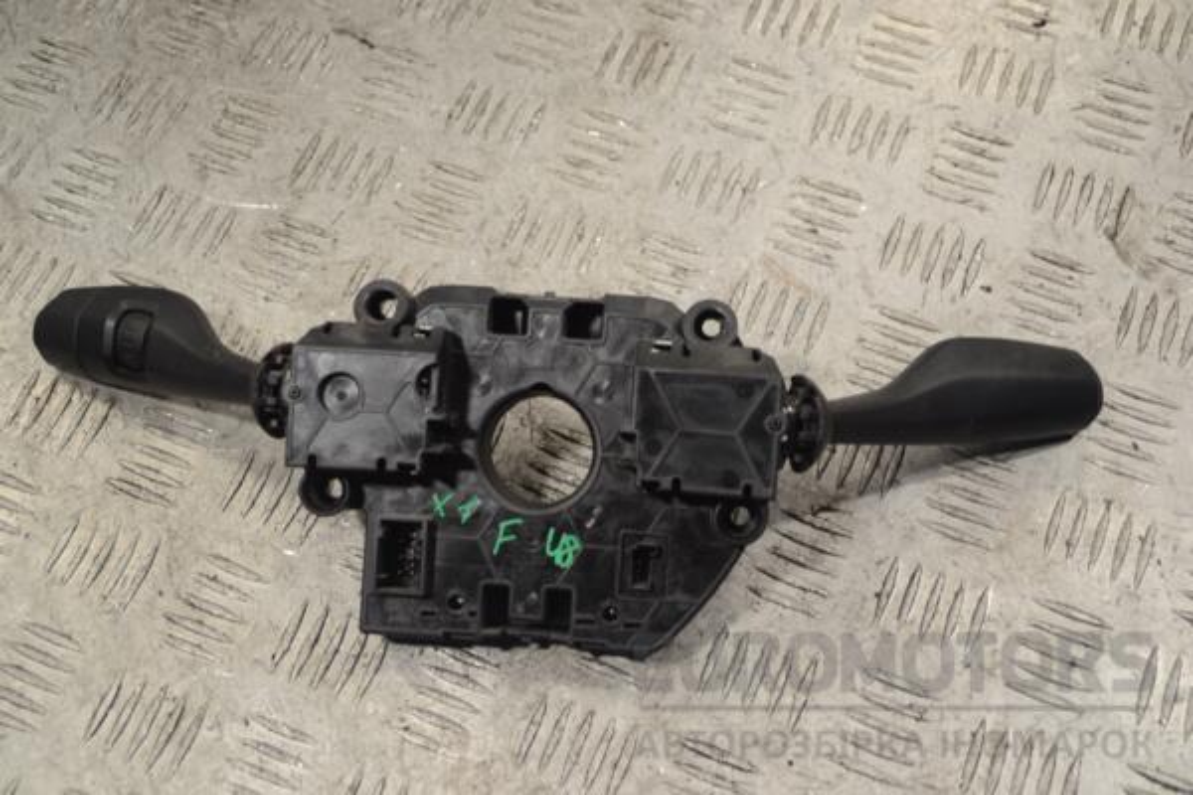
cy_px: 398
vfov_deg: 26.5
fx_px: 1690
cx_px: 596
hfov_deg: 38.9
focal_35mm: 51
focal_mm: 34
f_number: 5
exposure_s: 1/30
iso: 110
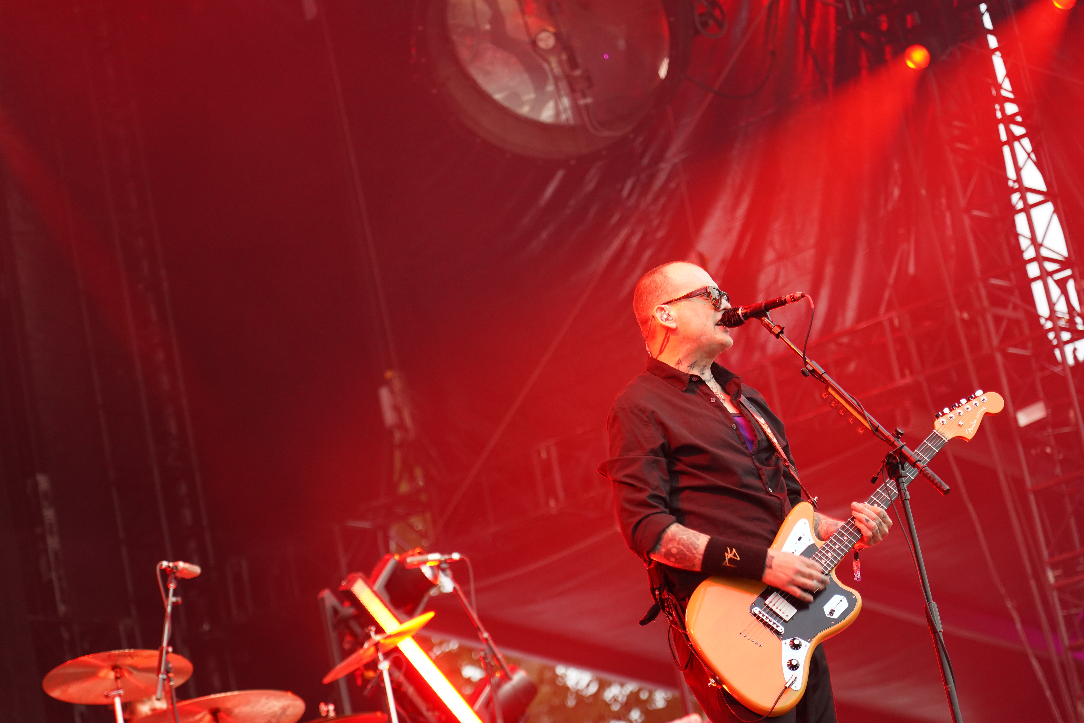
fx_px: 3192
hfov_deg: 19.3
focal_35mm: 106
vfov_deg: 12.9
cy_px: 362
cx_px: 546
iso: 2000
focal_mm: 105
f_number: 4
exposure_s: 1/160
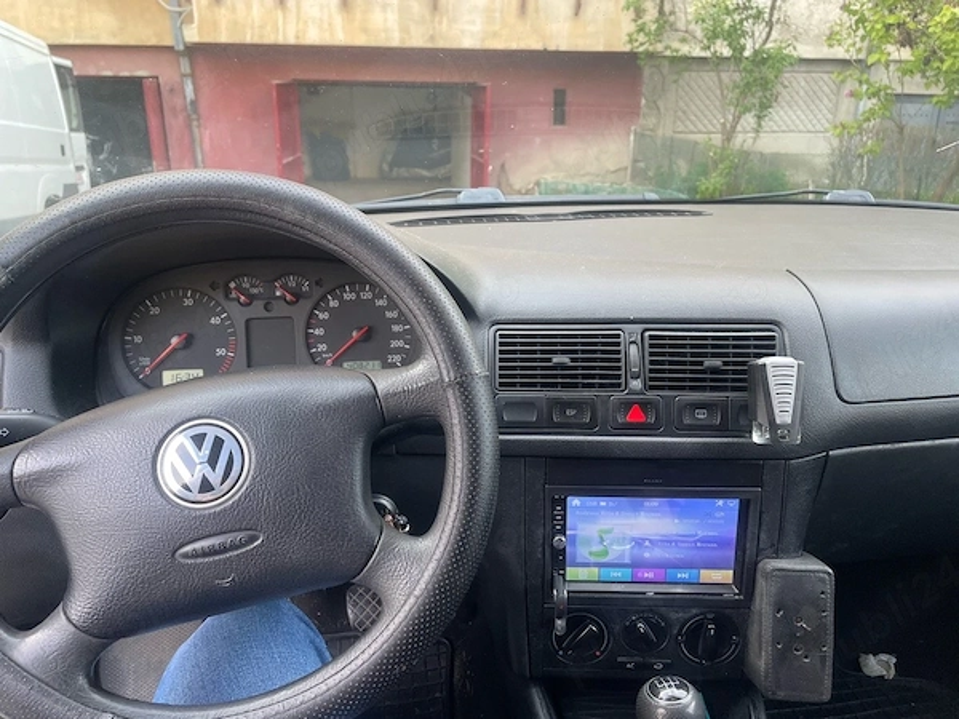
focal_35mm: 26
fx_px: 720
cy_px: 360
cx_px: 480
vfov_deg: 53.1
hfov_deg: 67.3
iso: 80
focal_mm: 4.2
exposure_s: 1/121
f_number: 1.6
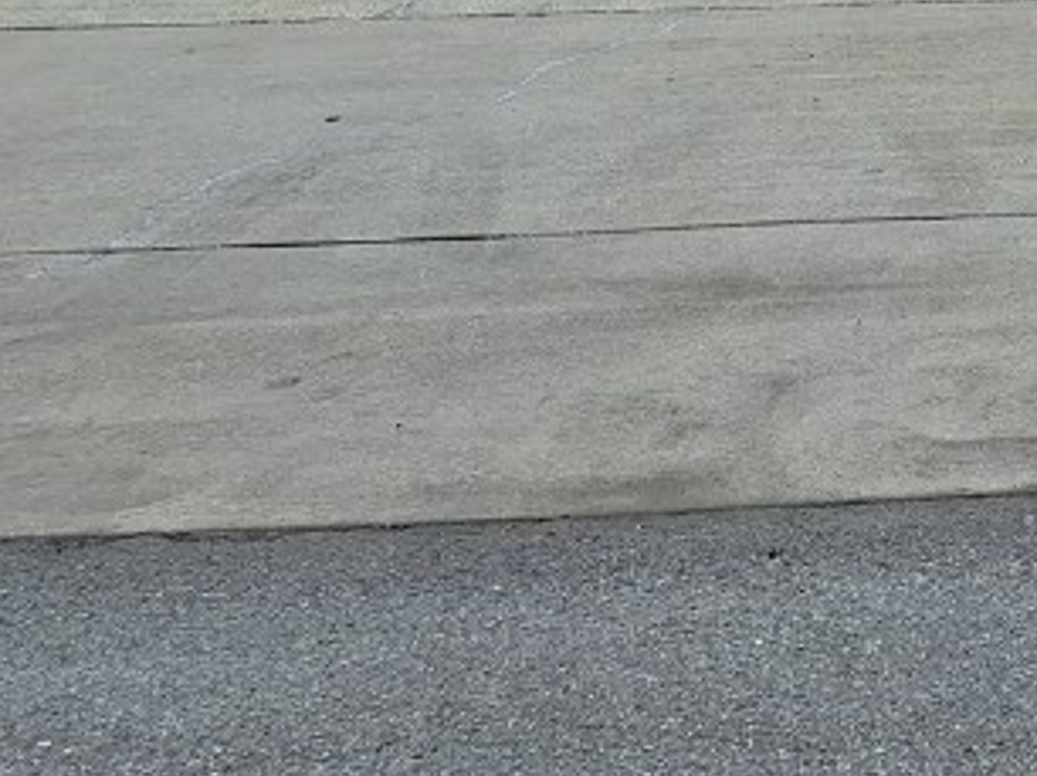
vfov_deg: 17.9
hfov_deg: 22.3
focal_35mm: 77
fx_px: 2305
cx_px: 1410
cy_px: -237
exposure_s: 1/3367
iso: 40
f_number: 1.8
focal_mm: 5.54
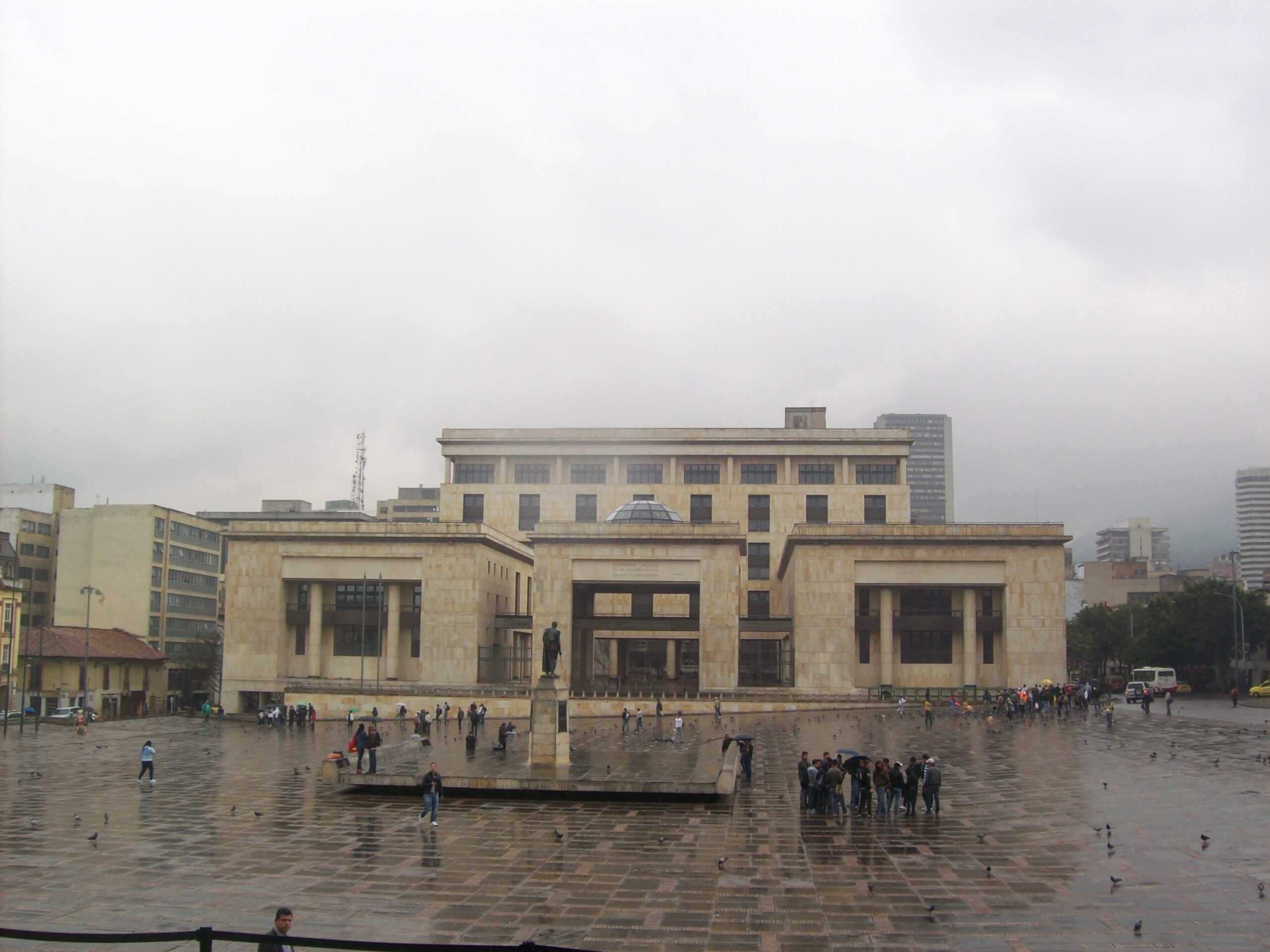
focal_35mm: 36
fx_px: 1320
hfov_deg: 51.4
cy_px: 476
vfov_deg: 39.6
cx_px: 635
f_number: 4.8
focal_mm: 6
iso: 80
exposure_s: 1/344
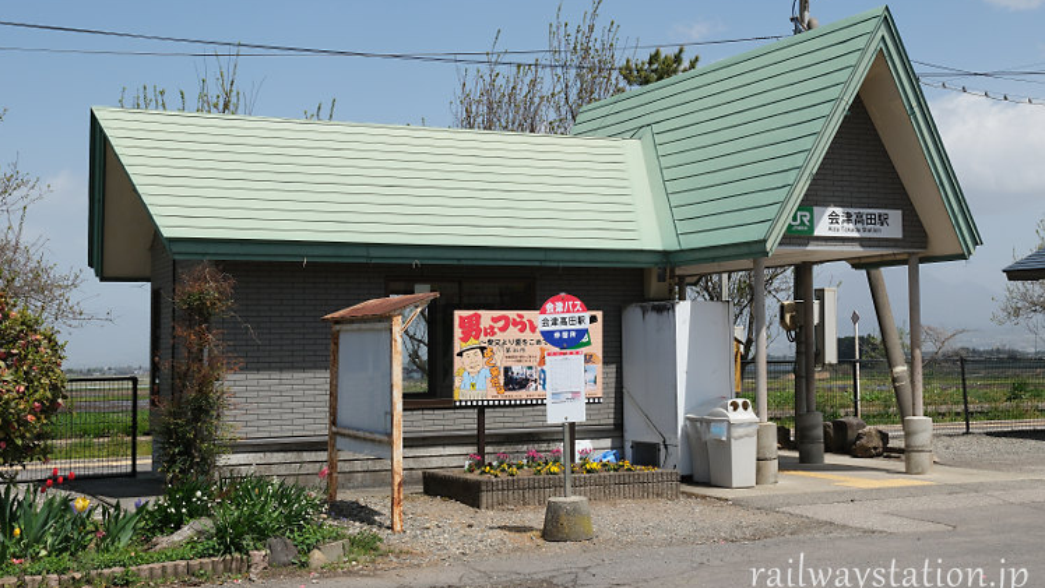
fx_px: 1192
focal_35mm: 43
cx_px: 520
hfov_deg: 47.4
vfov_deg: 27.7
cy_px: 260
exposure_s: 1/420
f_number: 11
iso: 250
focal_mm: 26.4
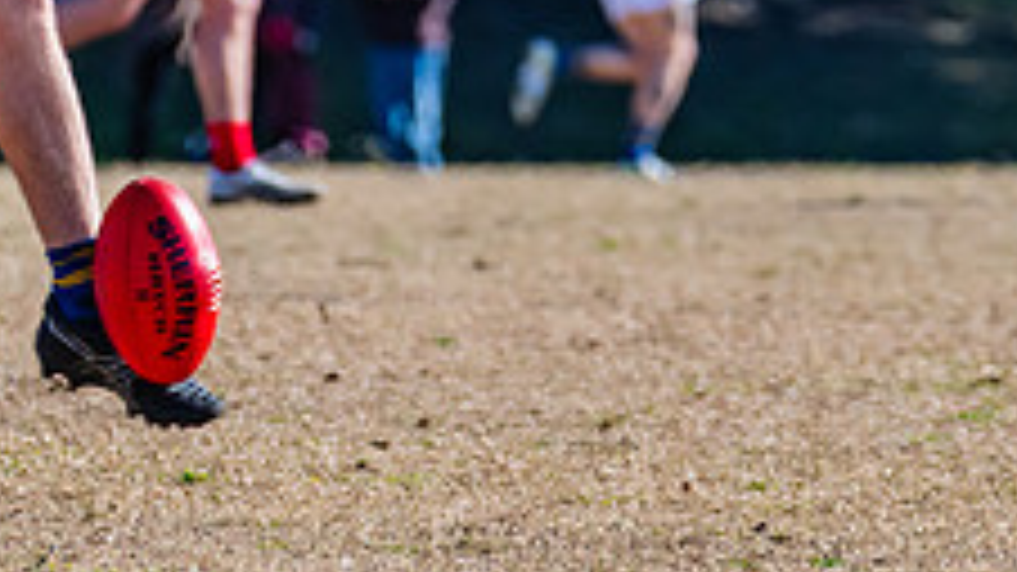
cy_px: -142
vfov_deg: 1.2
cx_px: -11
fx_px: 27796
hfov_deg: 2.1
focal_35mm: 1031
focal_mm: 290
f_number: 6.3
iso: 640
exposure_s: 1/1600
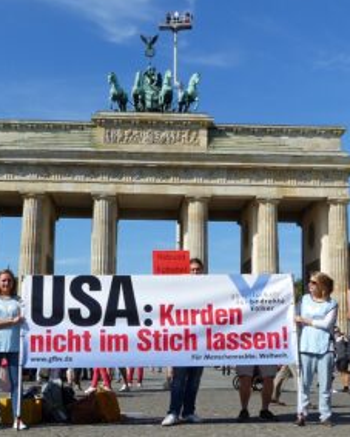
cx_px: 137
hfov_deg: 29.0
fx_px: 674
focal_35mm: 52
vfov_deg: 36.0
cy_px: 224
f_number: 4
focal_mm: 5.1
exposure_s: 1/800
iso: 100
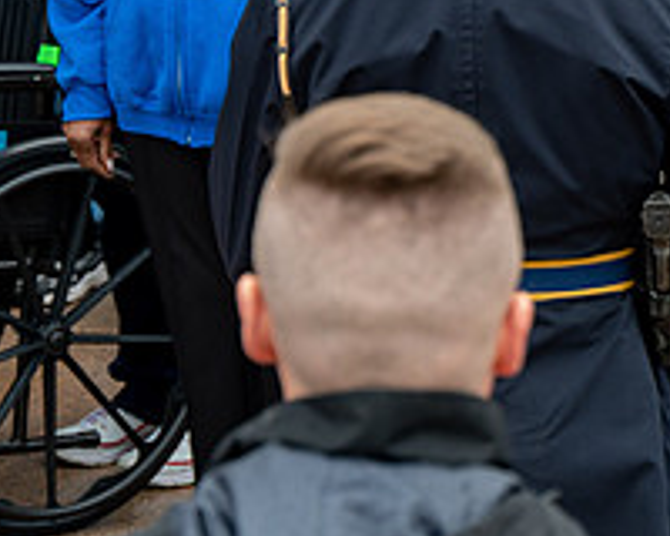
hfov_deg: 5.9
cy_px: 64
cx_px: 757
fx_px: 6484
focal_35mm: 327
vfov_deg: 4.7
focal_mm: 120
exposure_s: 1/100
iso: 560
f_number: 6.3
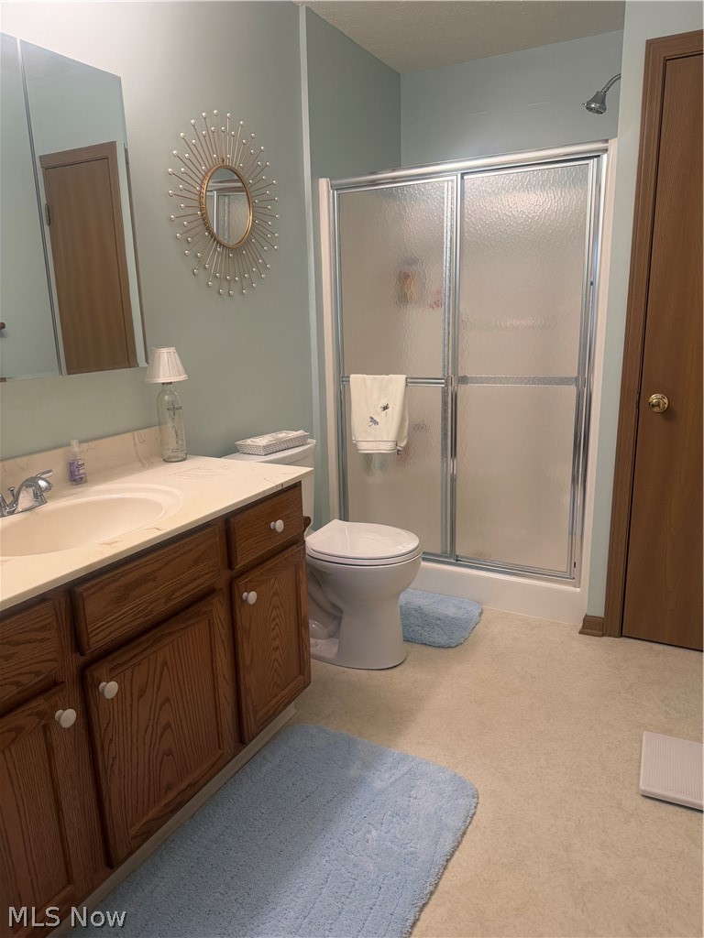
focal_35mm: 24
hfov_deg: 56.8
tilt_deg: -13.3
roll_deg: +1.7
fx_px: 651
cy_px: 469
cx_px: 352
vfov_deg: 71.6
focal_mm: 6.76
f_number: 1.78
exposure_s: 1/60
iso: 125
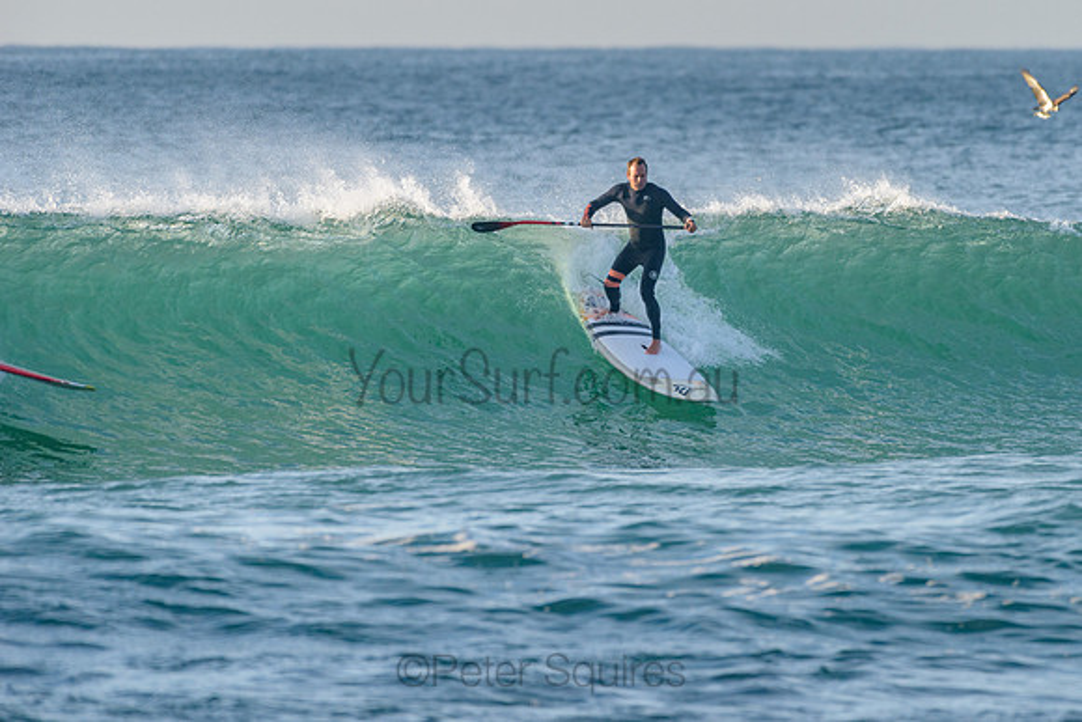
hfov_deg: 3.4
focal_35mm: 613
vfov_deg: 2.2
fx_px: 18432
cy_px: 290
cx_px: 658
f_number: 5.6
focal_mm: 500
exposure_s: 1/2000
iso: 560
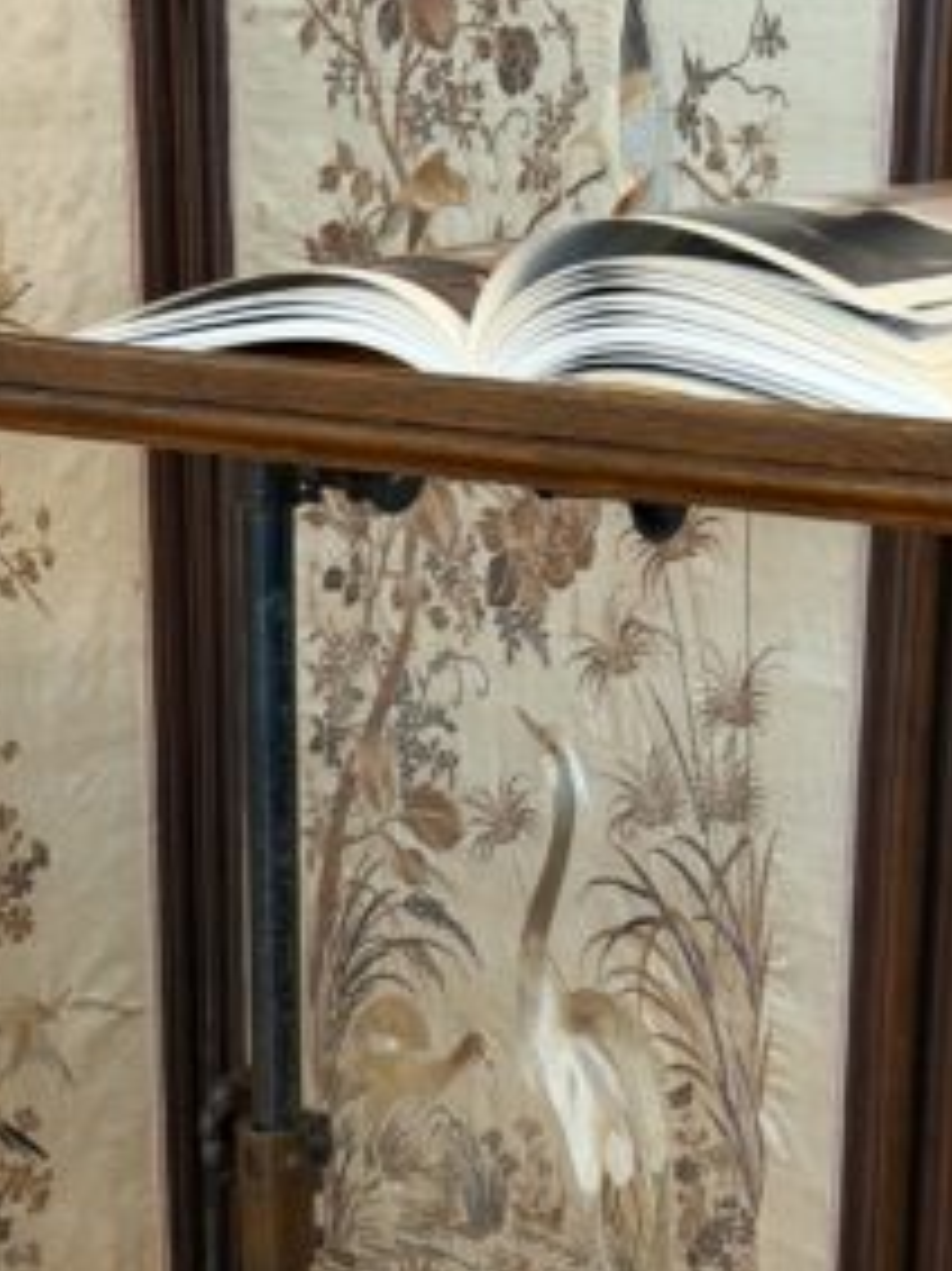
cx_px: 710
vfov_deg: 18.4
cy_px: 1293
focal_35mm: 104
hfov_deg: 14.2
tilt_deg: -21.3
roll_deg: -2.0
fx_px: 3816
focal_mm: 6.76
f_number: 1.78
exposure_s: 1/33
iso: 400
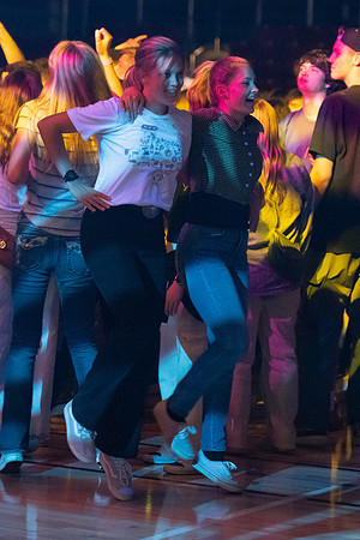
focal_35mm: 149
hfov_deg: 9.2
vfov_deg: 13.8
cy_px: 291
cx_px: 213
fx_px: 2235
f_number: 2.8
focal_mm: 92
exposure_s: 1/160
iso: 4000
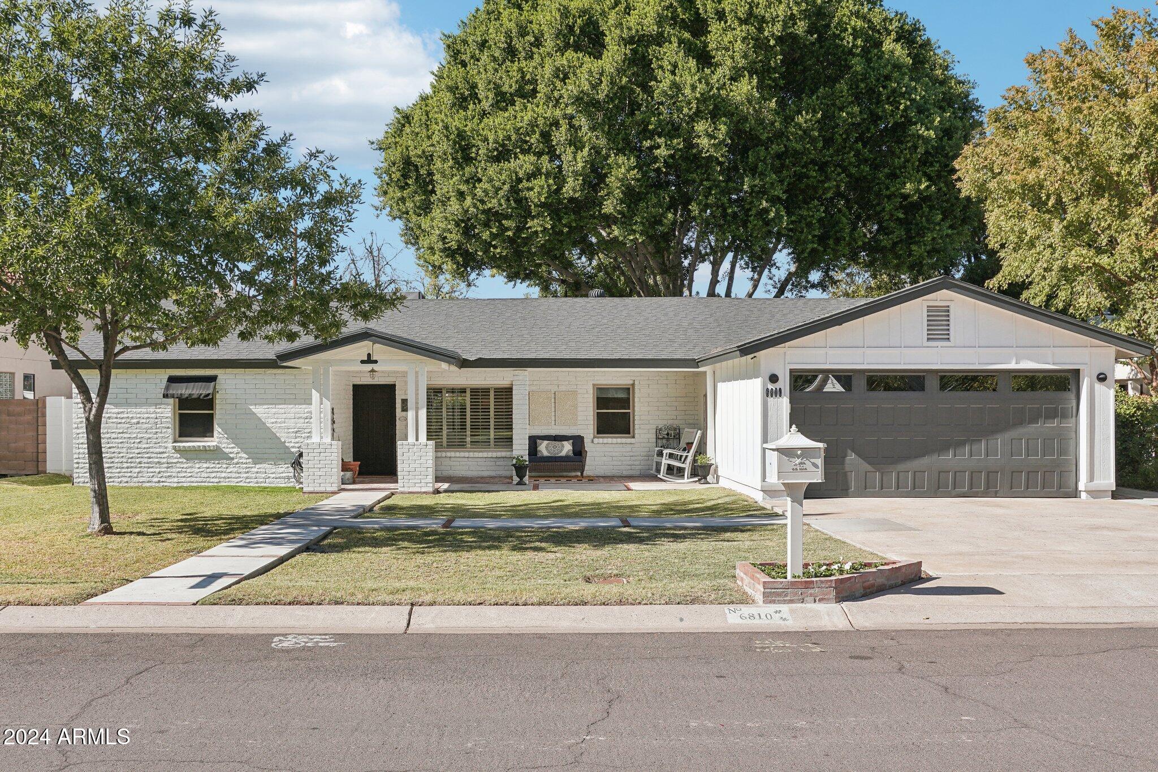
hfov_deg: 61.9
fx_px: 965
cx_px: 579
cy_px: 386
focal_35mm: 30
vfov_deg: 43.6
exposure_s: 1/500
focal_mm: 20
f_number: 8
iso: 250
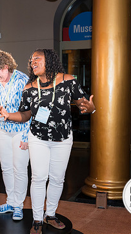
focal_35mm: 60
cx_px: 1
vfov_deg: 34.9
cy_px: 114
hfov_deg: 19.5
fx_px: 371
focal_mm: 34
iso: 800
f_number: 4
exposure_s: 1/100
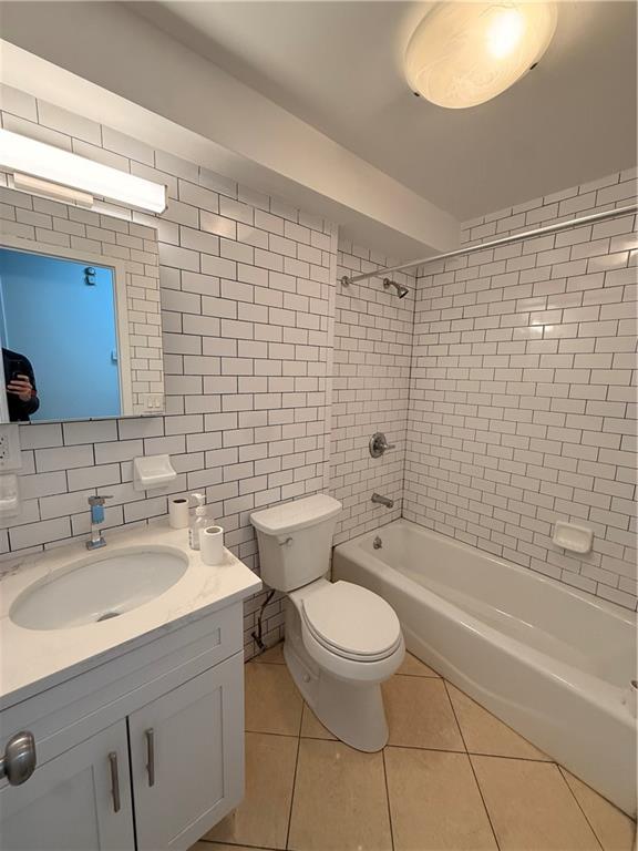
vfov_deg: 102.1
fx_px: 344
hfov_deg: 85.7
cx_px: 319
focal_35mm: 14
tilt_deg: -10.5
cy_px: 426
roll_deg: -2.4
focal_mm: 2.22
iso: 125
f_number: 2.2
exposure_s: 1/120
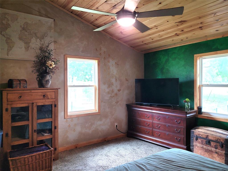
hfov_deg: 67.3
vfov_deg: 53.1
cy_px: 86
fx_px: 171
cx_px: 114
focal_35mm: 26
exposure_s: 1/60
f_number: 1.8
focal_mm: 5.4
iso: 250
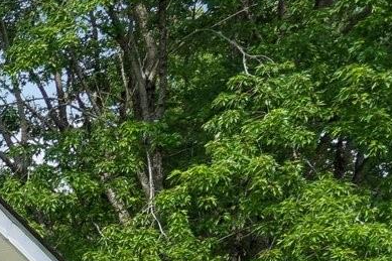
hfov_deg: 16.1
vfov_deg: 14.8
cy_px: 489
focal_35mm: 79
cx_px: -490
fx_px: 860
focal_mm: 10
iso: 100
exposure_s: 1/250
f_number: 8
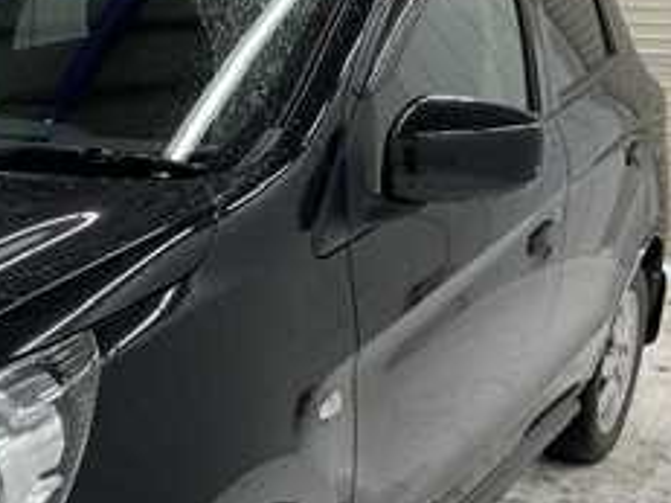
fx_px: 1395
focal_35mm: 72
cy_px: 422
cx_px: -84
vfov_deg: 20.1
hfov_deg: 25.0
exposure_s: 1/121
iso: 64
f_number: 1.8
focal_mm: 4.25
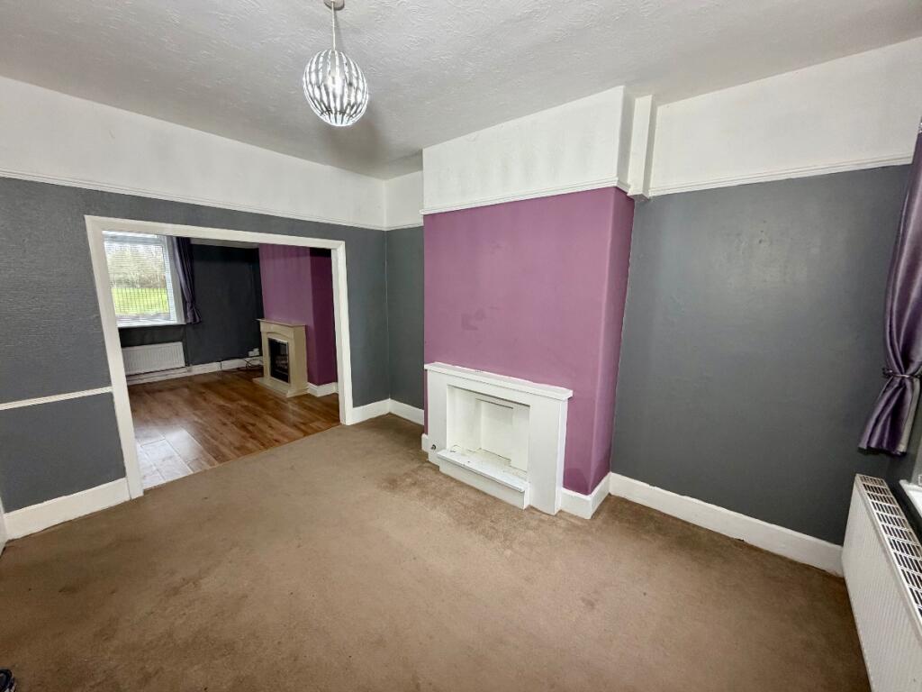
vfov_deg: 85.7
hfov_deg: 102.1
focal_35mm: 14
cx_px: 461
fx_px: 373
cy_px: 346
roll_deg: -0.9
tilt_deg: -9.3
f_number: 2.2
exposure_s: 1/96
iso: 250
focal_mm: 2.22
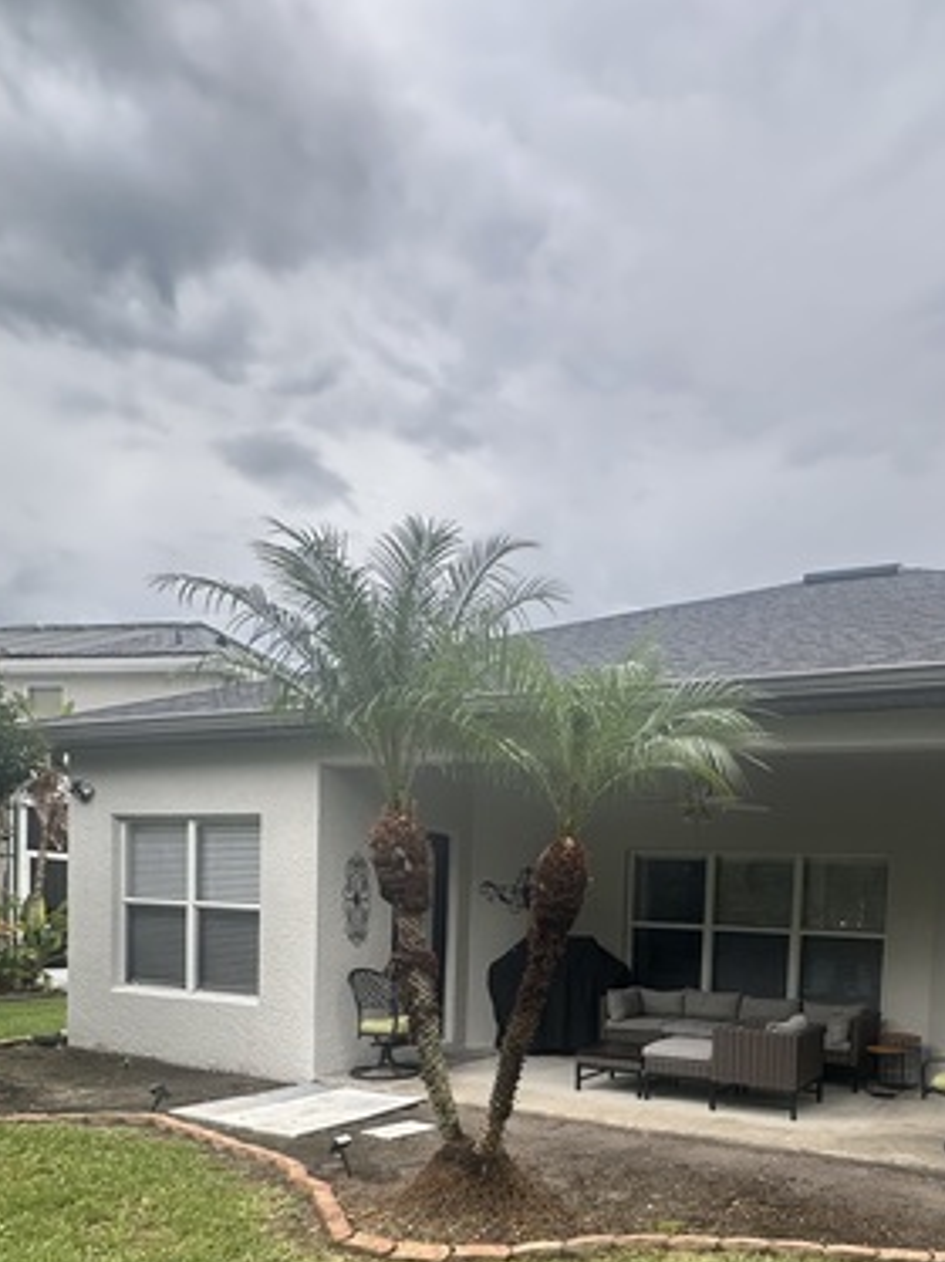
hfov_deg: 51.7
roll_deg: -3.3
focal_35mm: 25
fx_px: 911
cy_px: 977
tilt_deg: -3.3
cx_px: 742
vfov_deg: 64.4
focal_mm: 2.22
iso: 40
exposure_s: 1/320
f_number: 2.2
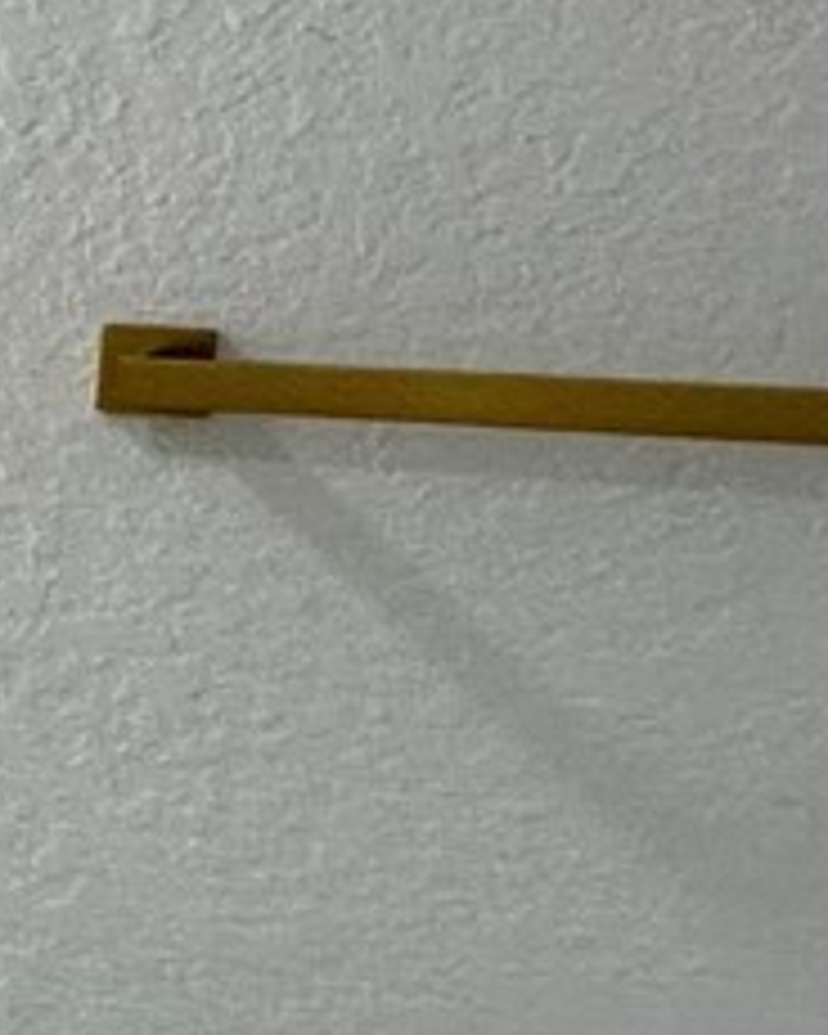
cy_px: 405
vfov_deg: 20.1
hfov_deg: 9.3
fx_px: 2910
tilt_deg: -5.5
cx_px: -2115
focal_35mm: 95
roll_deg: +1.0
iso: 100
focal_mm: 2.22
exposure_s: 1/120
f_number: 2.2
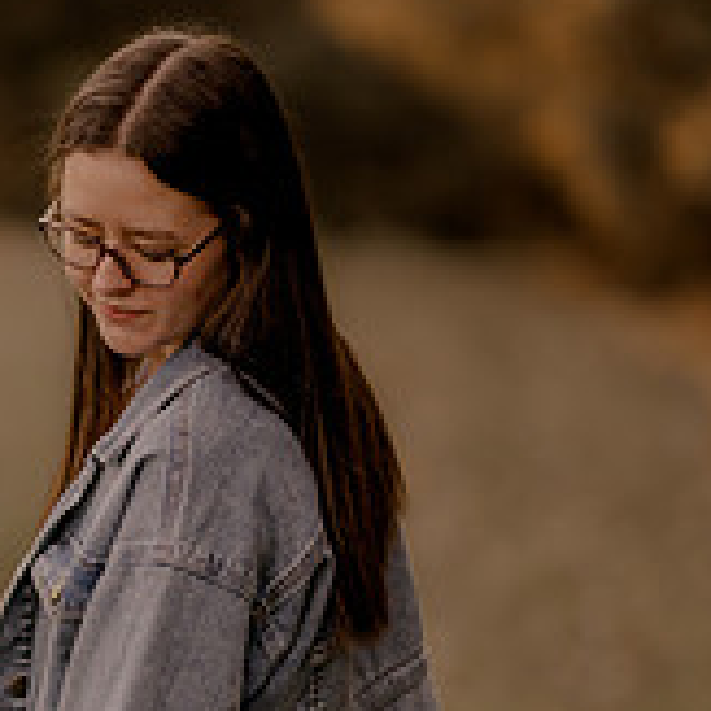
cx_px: 161
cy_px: 532
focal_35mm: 199
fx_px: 4624
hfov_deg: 8.8
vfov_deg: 8.8
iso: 200
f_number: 1.4
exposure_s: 1/2500
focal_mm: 85
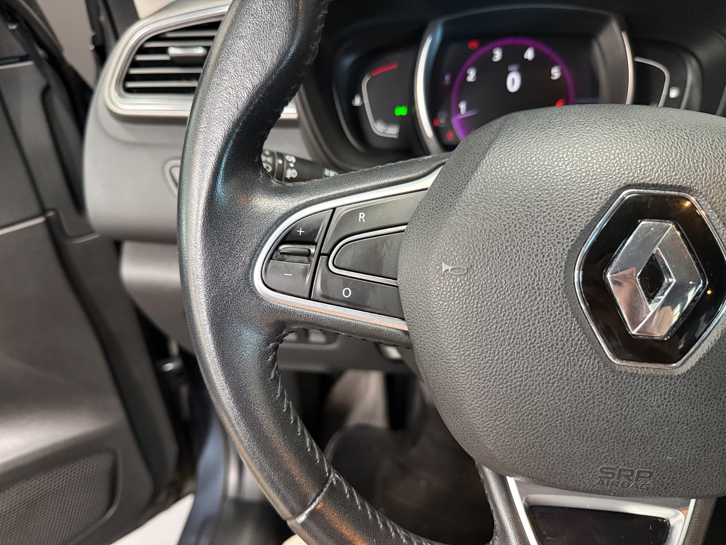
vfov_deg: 56.8
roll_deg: +3.5
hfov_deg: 71.6
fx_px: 503
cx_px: 363
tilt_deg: -34.9
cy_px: 272
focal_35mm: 24
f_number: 1.78
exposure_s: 1/50
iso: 640
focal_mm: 6.76
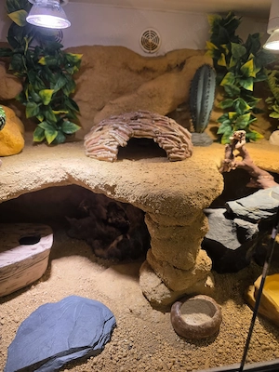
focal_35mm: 23
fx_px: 247
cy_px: 186
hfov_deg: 58.9
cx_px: 140
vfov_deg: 73.9
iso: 100
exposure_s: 1/101
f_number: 1.7
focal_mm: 6.3
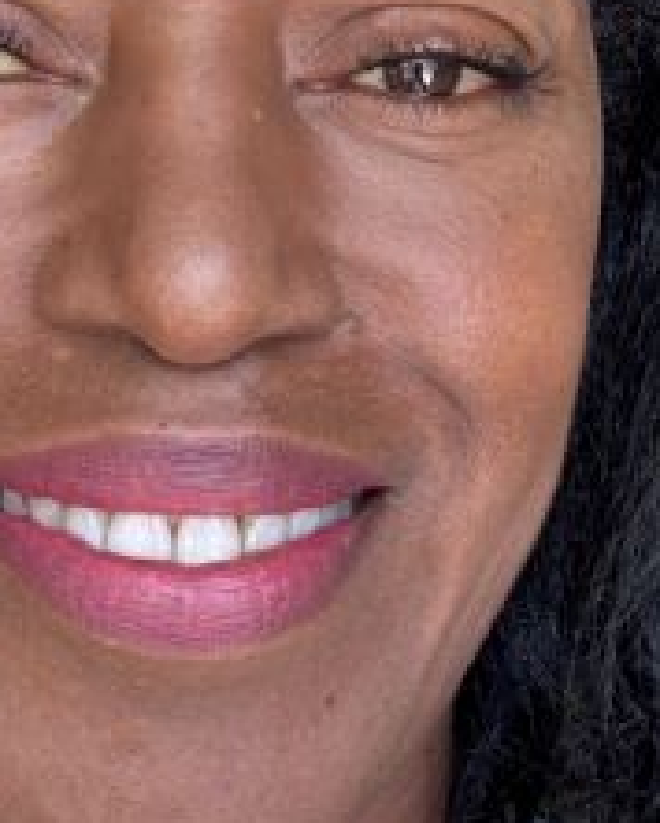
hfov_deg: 19.4
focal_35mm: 79
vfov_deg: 23.9
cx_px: 234
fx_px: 1926
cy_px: 230
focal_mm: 2.69
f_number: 1.9
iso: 80
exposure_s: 1/94
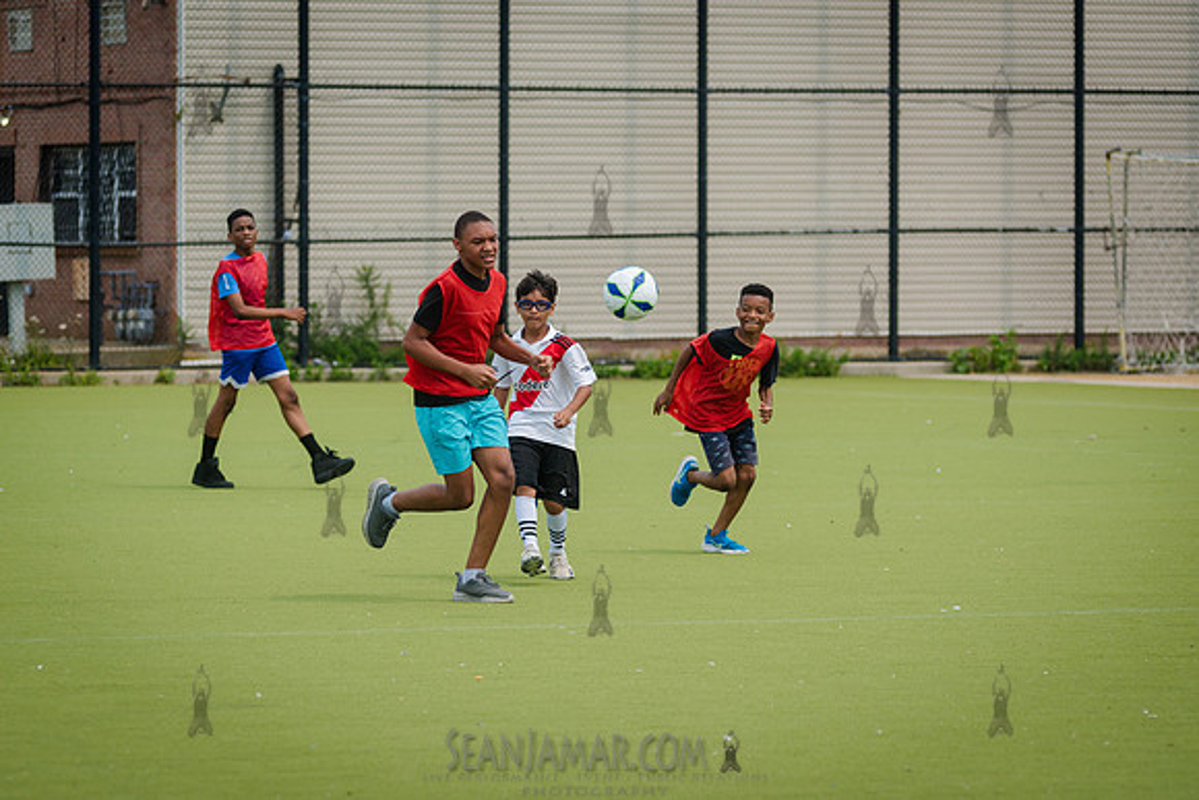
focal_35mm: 184
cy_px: 408
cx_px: 585
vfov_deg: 7.5
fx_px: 6115
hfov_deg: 11.2
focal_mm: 145
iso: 250
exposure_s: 1/2000
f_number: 4
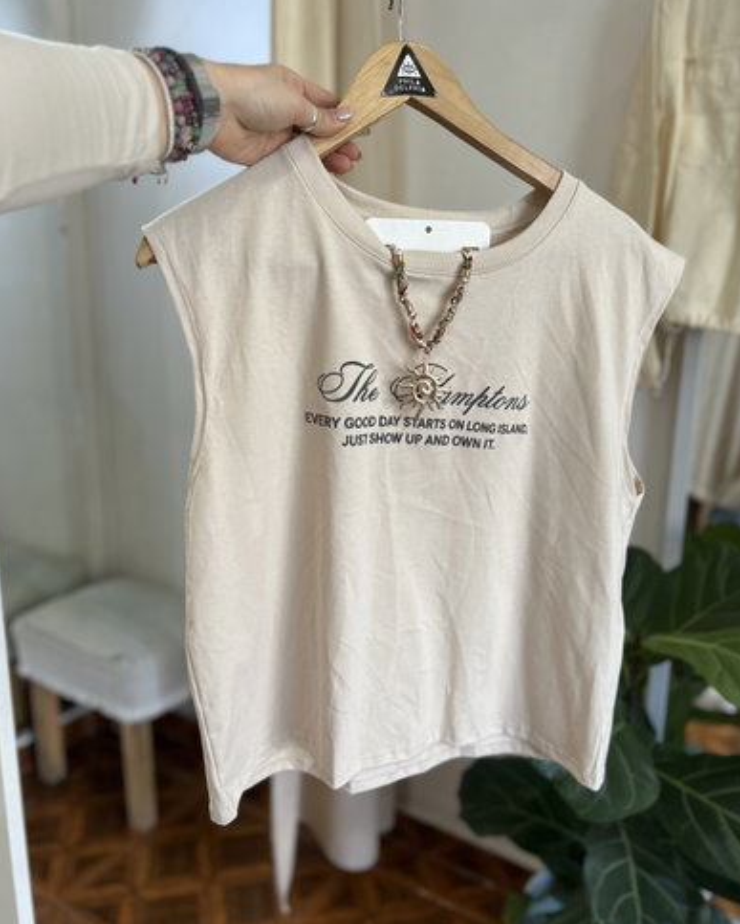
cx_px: 363
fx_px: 766
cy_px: 470
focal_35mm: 28
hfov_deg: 51.6
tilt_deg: -14.0
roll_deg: -2.2
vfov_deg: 62.2
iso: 64
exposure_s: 1/121
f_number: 1.5
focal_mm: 5.7
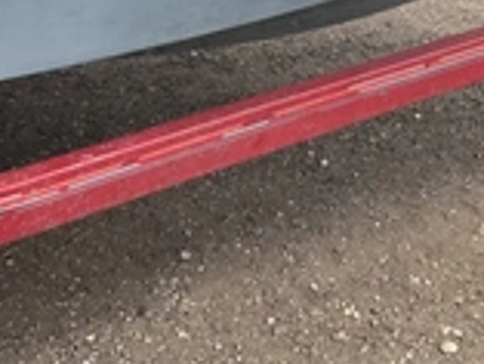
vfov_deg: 19.0
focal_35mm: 74
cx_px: 302
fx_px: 1035
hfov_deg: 26.2
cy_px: -59
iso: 25
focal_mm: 3
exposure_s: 1/1098
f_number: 1.8
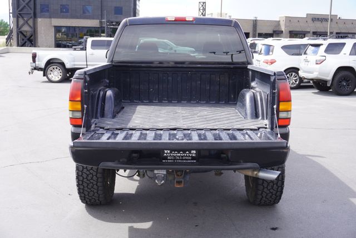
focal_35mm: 46
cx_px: 178
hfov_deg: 42.3
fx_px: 460
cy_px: 119
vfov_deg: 29.0
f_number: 6.3
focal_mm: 31
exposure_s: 1/80
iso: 100
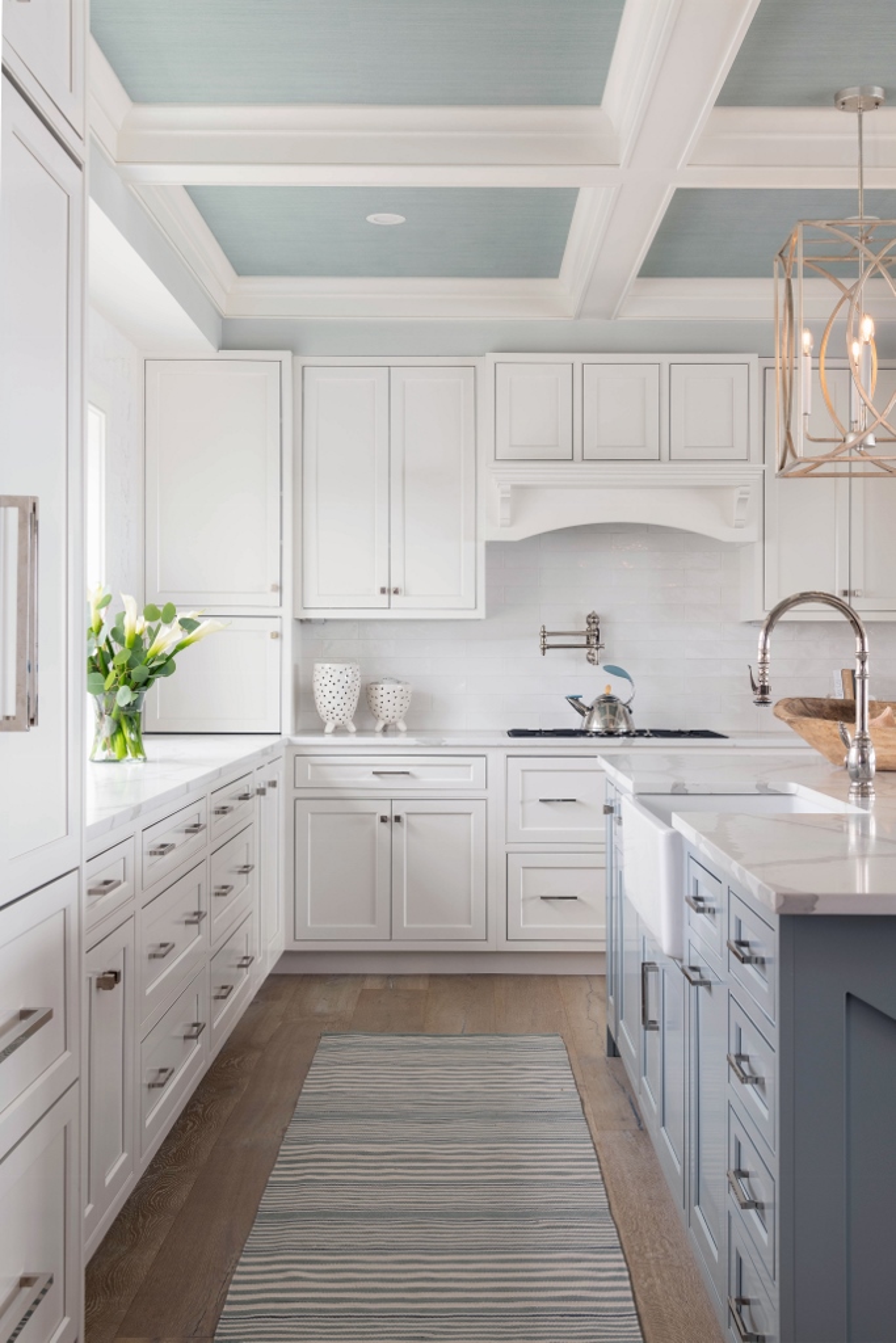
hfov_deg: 33.4
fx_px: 1493
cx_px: 448
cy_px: 672
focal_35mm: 40
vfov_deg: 48.5
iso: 125
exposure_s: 1/2
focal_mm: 40
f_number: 9
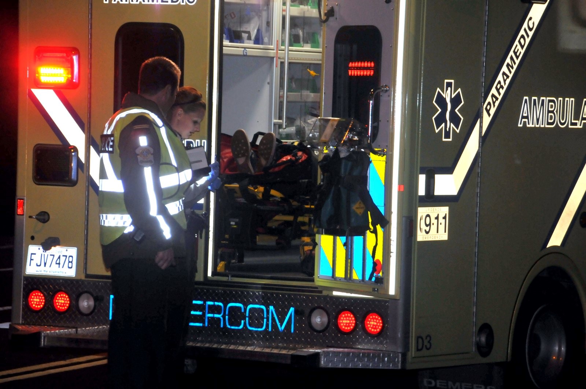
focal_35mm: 195
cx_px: 293
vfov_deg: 7.0
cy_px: 194
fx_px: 3171
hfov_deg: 10.6
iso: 1000
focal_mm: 130
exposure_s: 1/60
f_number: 7.1
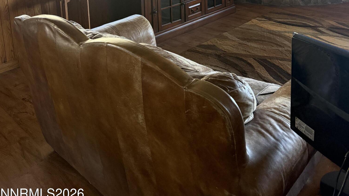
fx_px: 324
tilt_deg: -11.5
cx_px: 174
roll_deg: +1.8
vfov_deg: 30.3
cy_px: -18
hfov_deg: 56.6
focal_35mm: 35
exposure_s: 1/60
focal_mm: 6.76
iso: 500
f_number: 1.78
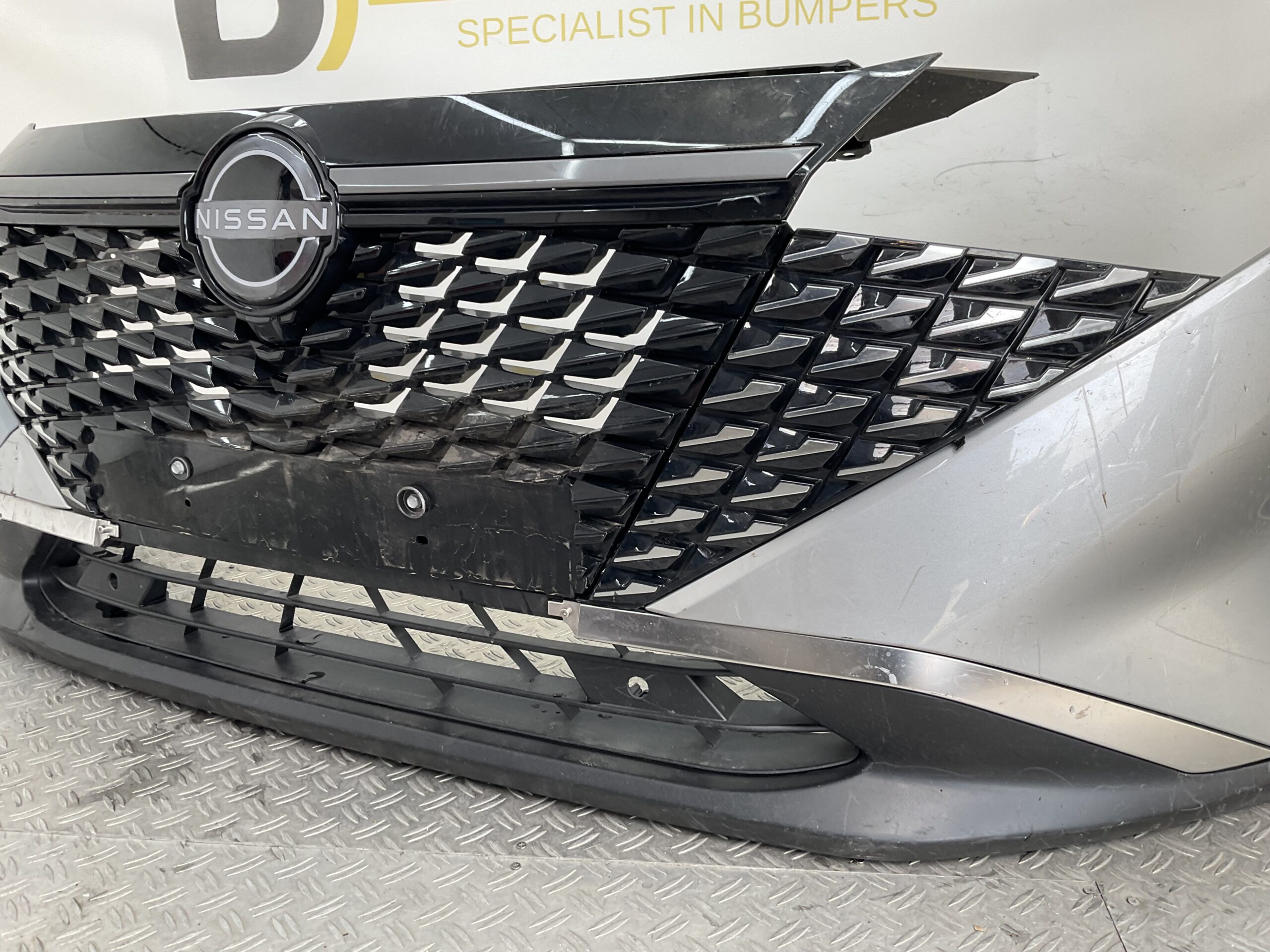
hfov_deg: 61.7
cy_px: 476
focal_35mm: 29
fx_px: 1064
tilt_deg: -16.1
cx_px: 635
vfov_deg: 48.2
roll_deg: +1.7
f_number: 1.8
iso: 25
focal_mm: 3
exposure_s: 1/120
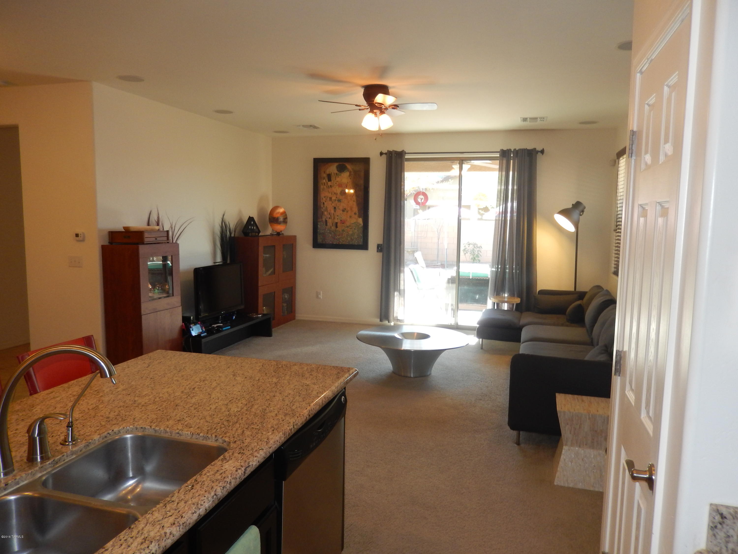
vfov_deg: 54.9
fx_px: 533
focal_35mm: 25
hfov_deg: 69.4
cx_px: 369
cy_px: 277
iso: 180
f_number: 3.4
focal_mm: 4.5
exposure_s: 1/30
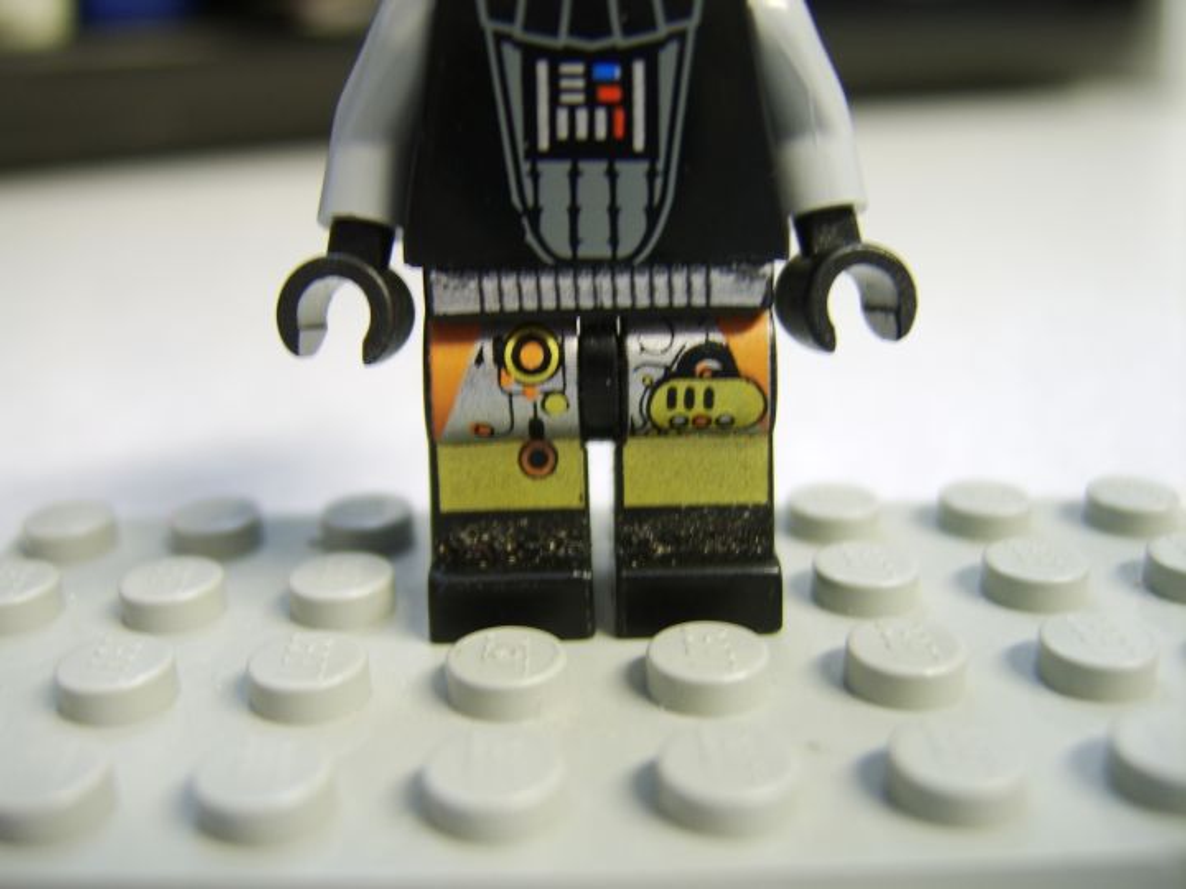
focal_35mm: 31
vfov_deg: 45.4
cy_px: 444
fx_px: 1062
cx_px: 593
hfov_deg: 58.4
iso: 71
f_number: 2.7
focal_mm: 8.13
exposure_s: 1/5
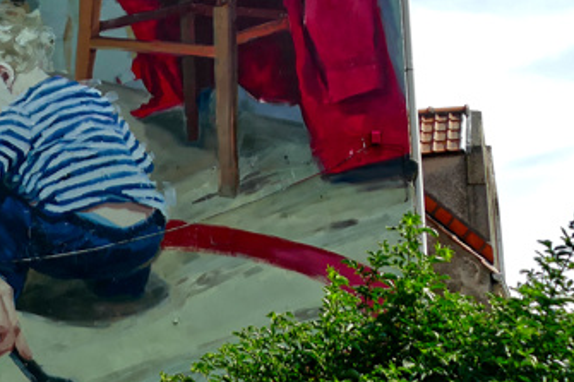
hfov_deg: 19.3
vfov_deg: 13.0
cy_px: 33
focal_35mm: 104
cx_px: 57
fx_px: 1657
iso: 125
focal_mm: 12.4
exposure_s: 1/2000
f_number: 3.1
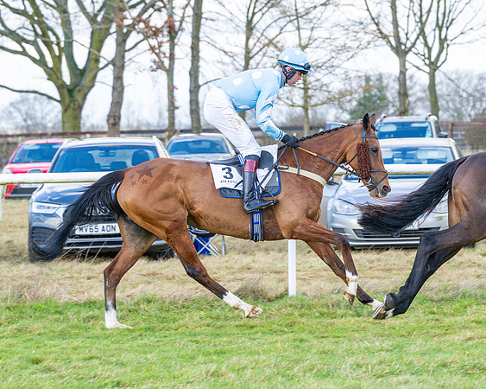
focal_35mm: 179
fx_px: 2570
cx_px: 285
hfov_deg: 10.8
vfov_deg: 8.6
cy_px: 189
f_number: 4
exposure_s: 1/800
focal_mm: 103
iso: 500
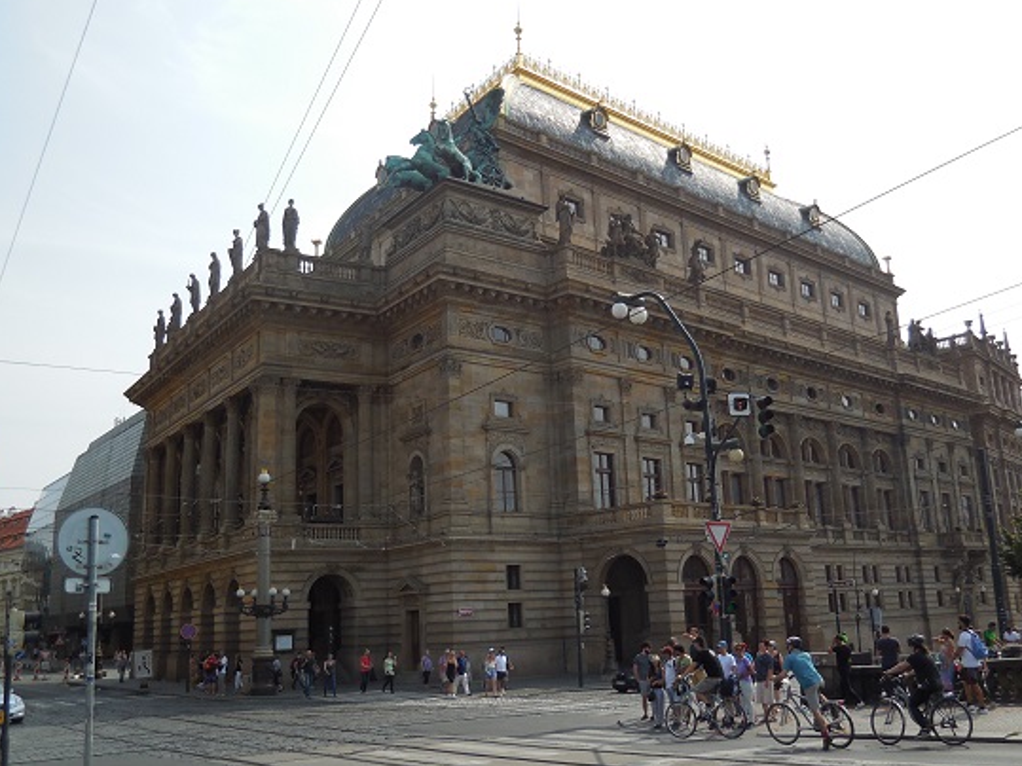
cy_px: 359
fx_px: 1063
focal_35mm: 36
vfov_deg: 39.6
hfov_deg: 51.3
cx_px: 537
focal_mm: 5.9
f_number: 3.7
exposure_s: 1/1250
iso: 125
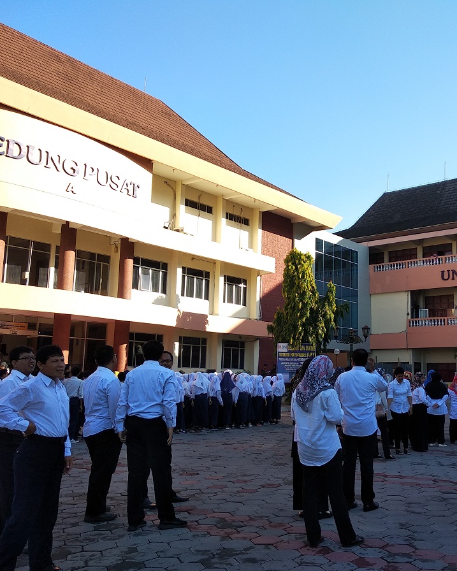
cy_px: 286
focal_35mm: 34
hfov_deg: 42.2
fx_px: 575
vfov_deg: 52.8
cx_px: 335
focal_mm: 3.81
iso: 100
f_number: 2.2
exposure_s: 1/384
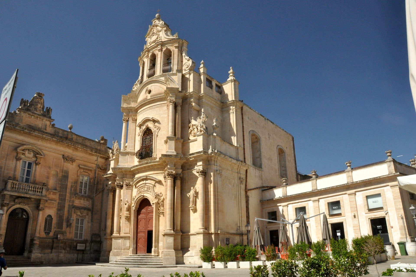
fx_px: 312
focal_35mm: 27
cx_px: 208
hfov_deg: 67.4
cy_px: 138
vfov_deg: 47.8
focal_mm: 18
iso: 1250
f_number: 18
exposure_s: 1/320
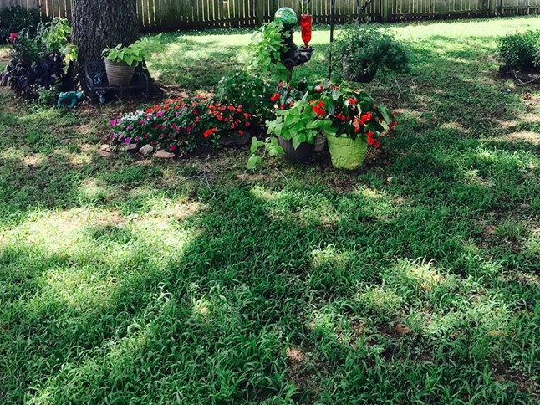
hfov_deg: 40.8
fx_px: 717
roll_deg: -1.8
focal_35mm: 46
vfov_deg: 30.8
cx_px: 353
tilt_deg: -11.3
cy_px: 89
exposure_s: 1/218
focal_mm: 4.15
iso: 32
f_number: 2.2
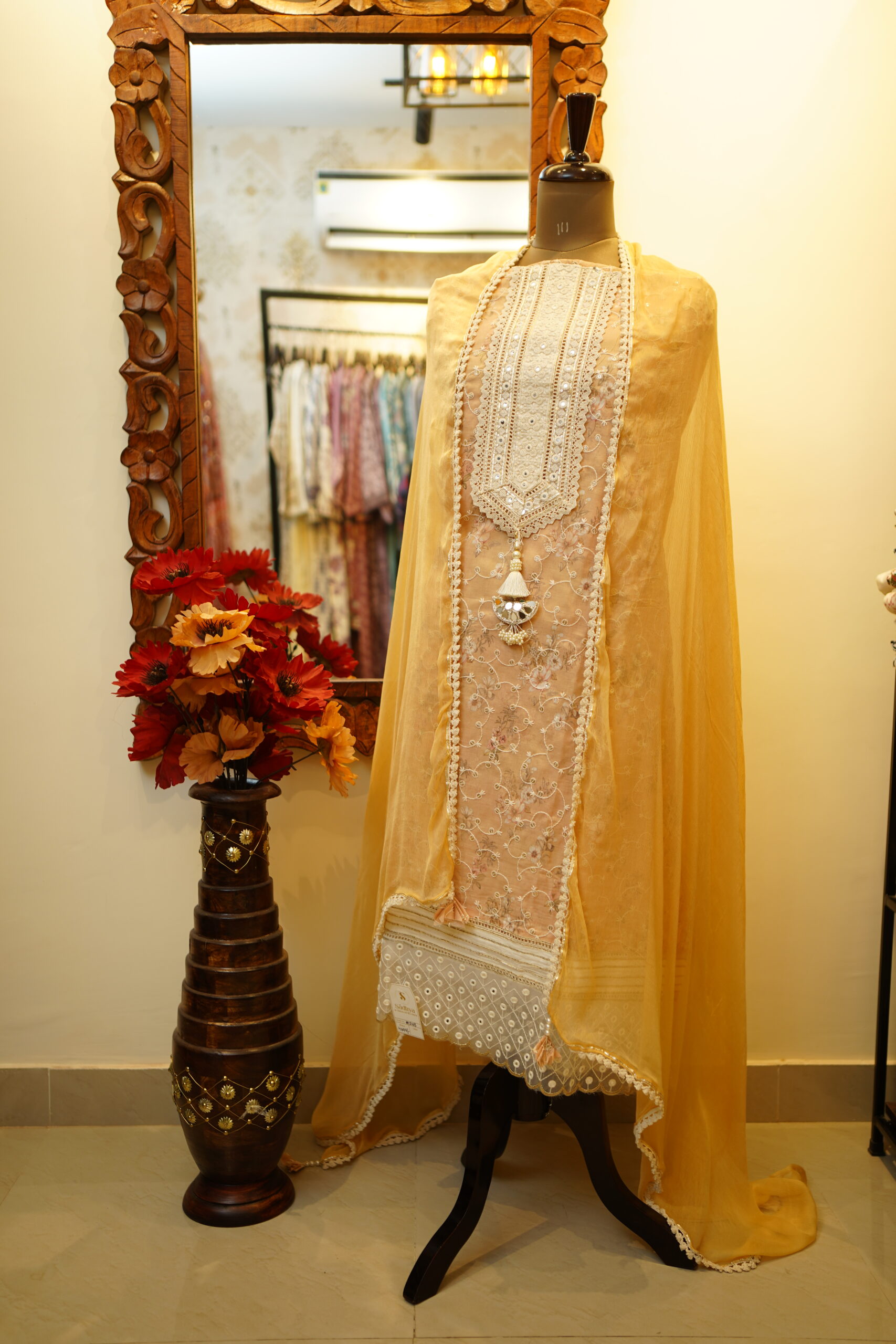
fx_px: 1306
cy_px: 672
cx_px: 448
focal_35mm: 35
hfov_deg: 37.9
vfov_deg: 54.4
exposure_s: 1/125
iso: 160
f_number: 2.2
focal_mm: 35
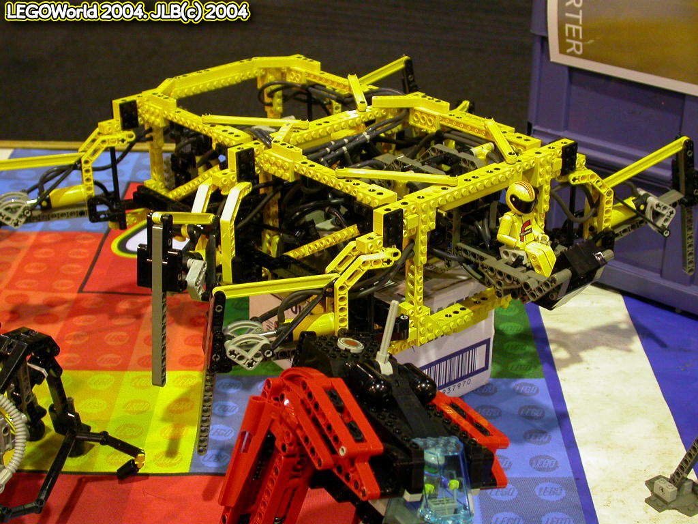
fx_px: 1190
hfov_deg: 32.7
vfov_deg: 24.8
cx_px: 349
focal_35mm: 59
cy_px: 262
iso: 200
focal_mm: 12.2
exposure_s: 1/6.4
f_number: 3
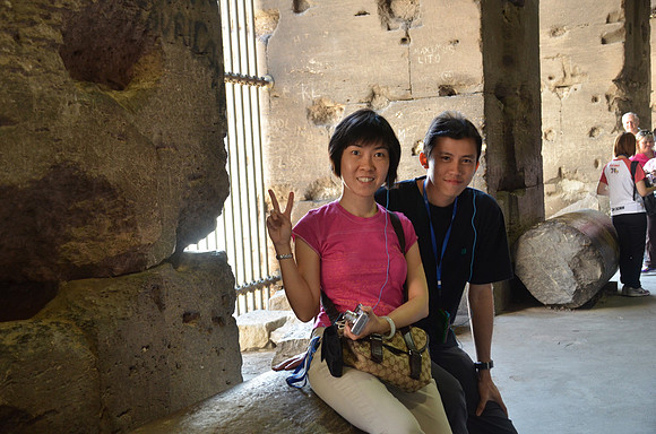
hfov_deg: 41.2
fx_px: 873
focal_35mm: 48
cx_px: 328
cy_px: 217
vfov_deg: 27.9
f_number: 4.5
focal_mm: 32
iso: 1000
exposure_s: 1/80
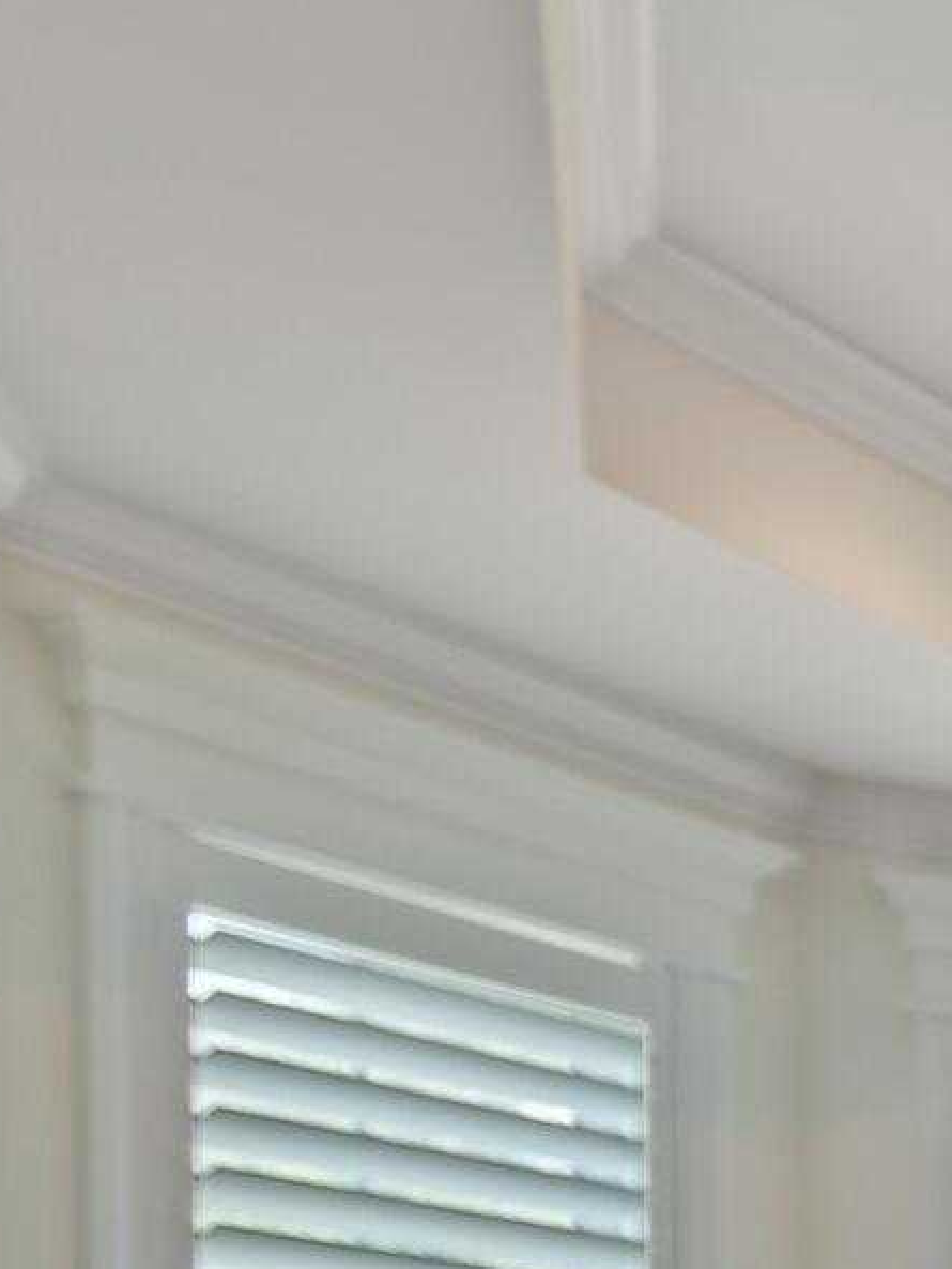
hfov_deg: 12.6
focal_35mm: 73
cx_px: 2595
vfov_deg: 23.3
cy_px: 1686
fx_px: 2676
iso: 100
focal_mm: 10
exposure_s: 1/3
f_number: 4.5
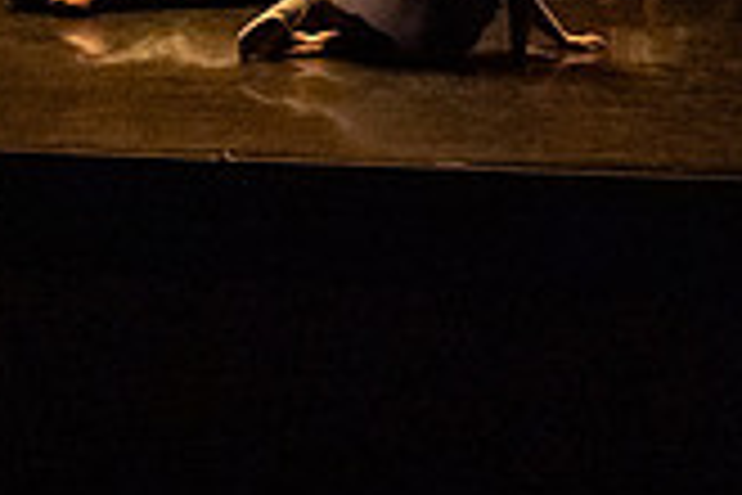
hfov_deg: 17.7
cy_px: -164
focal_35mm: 111
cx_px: -106
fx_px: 2288
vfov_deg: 12.0
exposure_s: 1/250
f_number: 3.5
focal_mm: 28
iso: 4000
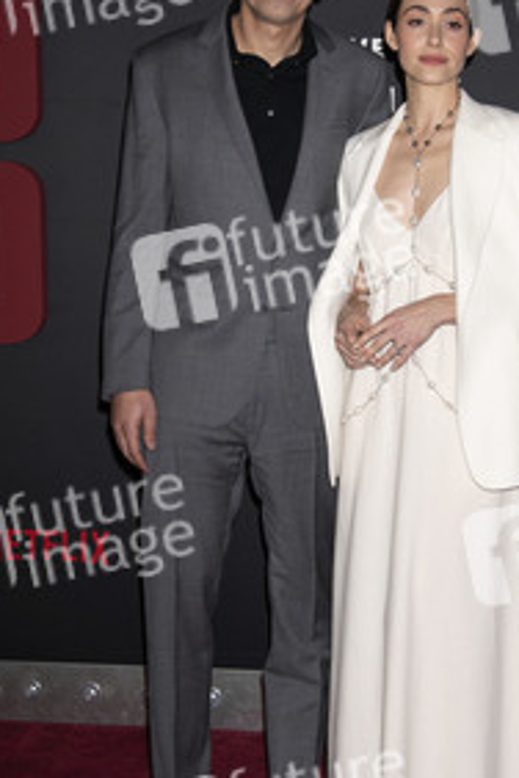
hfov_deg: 19.9
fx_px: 1470
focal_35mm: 68
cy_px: 403
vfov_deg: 29.7
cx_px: 353
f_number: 5.6
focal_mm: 48
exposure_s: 1/200
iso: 400
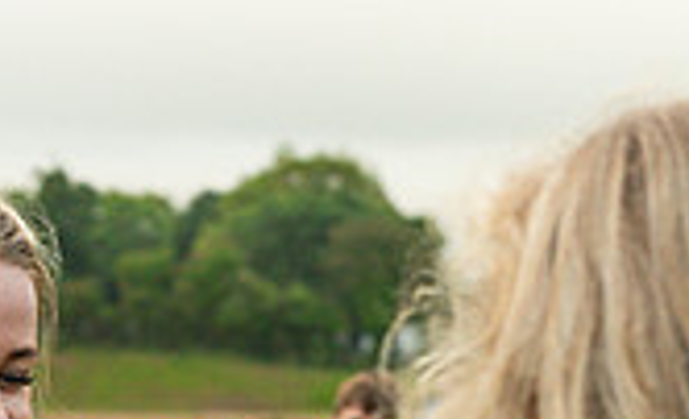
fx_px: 3877
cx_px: 54
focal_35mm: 208
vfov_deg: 6.1
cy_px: 644
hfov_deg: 10.1
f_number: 2.8
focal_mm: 58
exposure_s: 1/250
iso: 1100
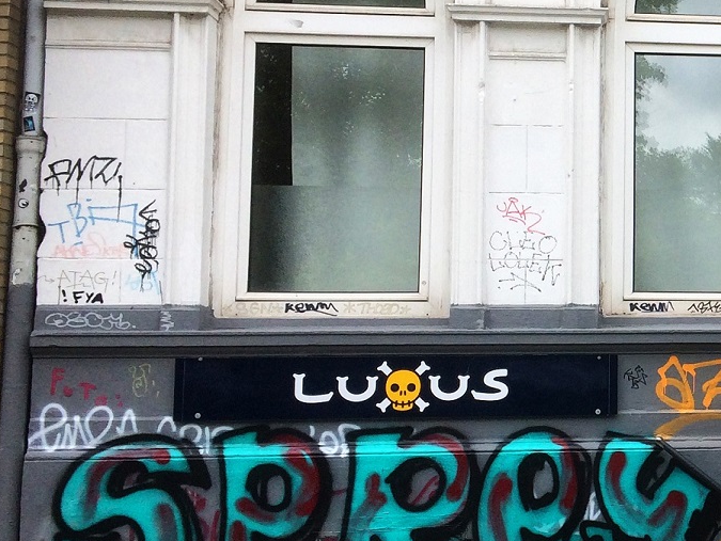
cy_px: 241
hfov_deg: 24.2
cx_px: 869
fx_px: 1521
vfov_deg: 20.2
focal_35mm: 73
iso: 32
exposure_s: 1/398
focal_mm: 4.15
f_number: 2.2
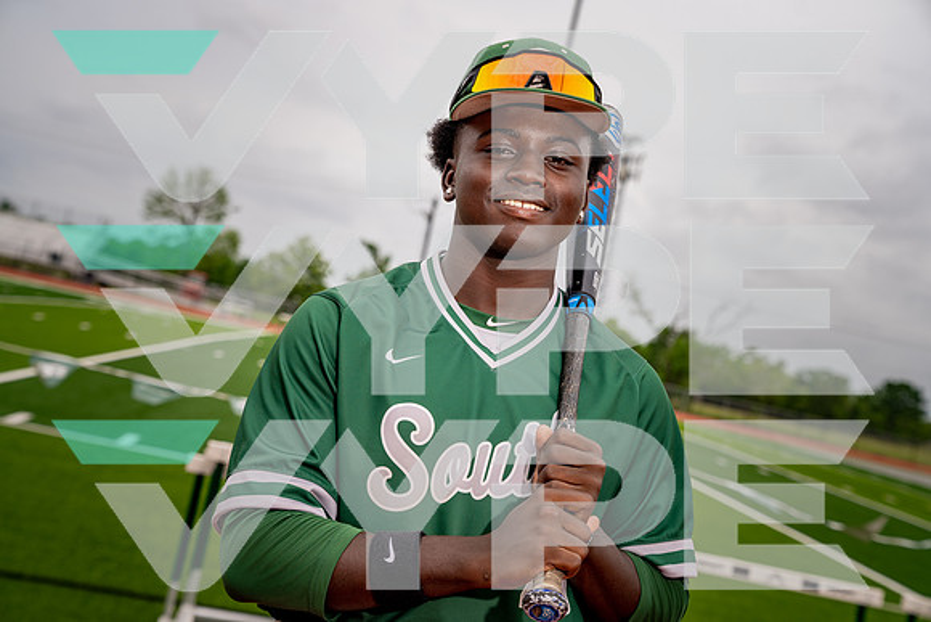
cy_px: 311
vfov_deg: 24.6
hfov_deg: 36.2
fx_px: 1423
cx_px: 466
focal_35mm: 55
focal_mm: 55
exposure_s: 1/320
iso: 100
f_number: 4.5
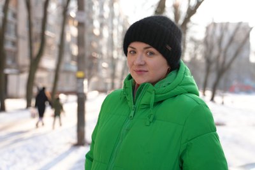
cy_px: 85
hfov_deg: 45.4
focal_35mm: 43
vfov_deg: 31.2
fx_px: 305
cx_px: 128
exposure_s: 1/3200
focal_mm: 43
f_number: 2.8
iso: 800
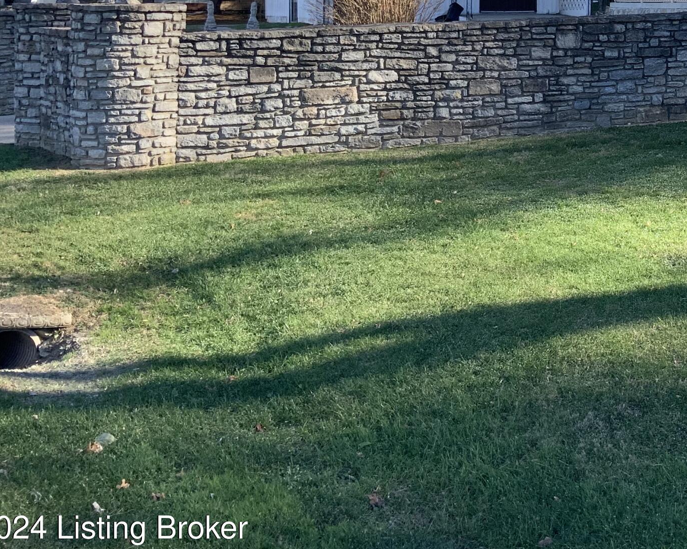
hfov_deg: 28.4
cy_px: 16
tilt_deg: +0.3
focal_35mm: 62
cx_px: 703
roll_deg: +0.3
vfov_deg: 23.7
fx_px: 1261
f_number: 1.8
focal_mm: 3
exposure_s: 1/613
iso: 16
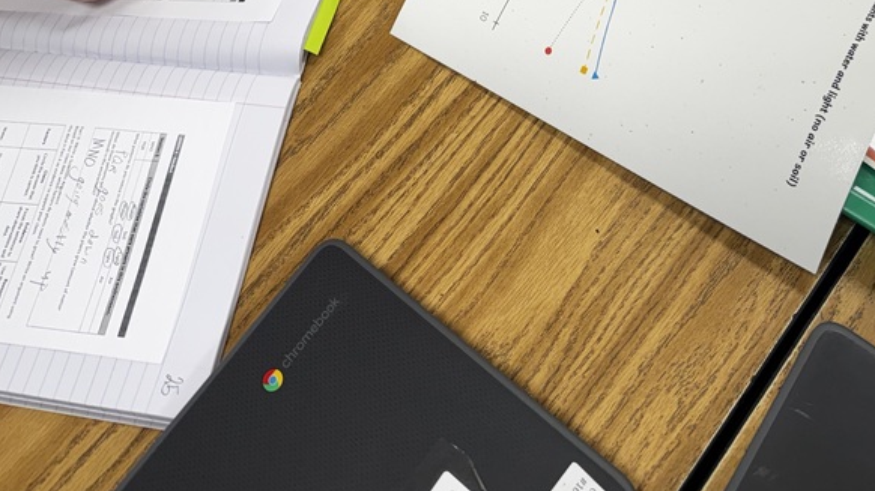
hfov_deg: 44.4
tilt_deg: -49.9
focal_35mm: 46
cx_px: 525
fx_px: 1067
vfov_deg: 22.3
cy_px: -200
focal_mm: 6.76
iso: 100
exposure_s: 1/120
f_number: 1.78
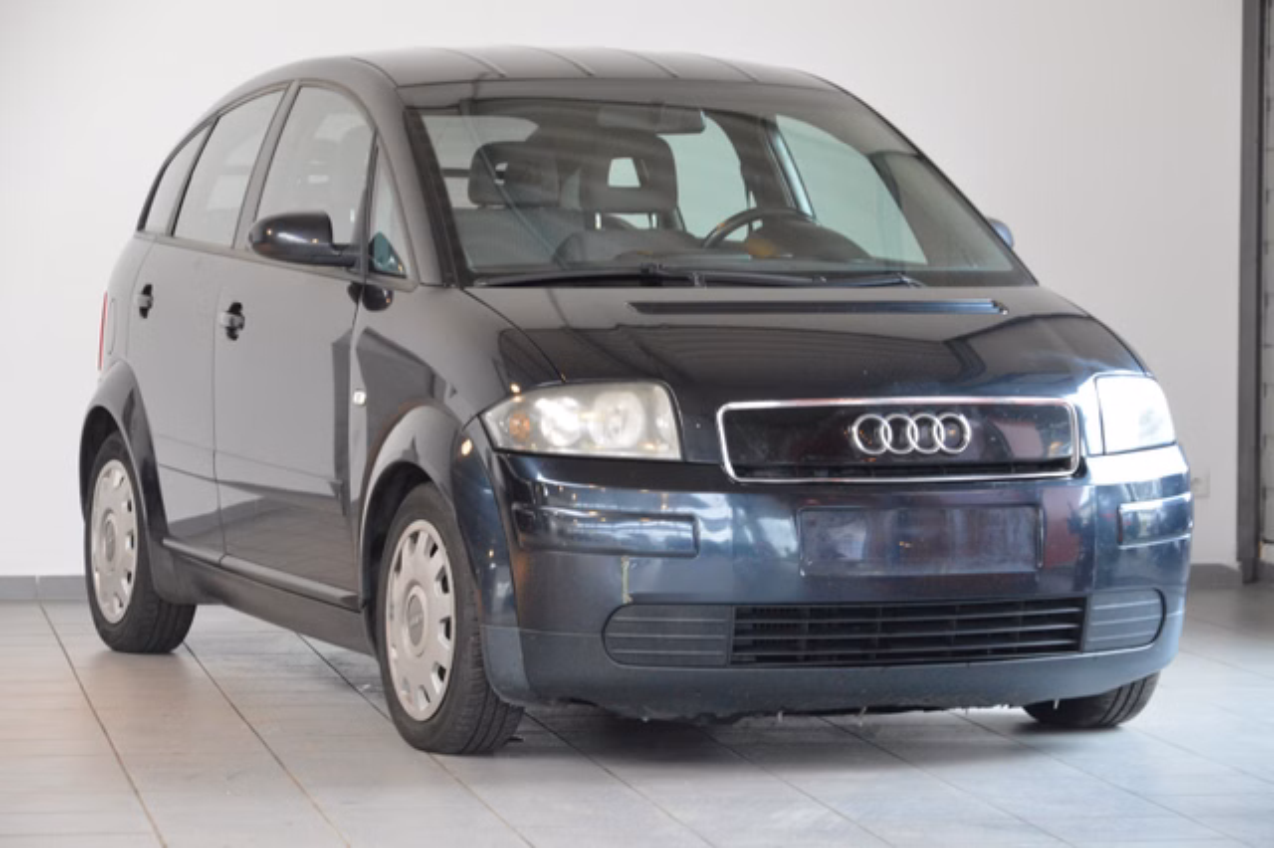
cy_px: 424
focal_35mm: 128
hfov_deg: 16.1
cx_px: 637
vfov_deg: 10.7
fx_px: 4510
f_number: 5.6
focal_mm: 85
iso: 2500
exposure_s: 1/60
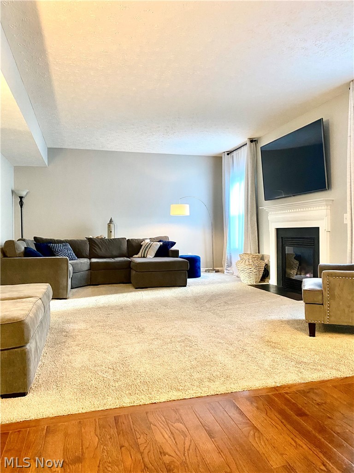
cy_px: 236
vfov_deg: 67.3
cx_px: 177
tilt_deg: -0.3
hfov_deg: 53.1
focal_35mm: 26
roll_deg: +0.7
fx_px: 355
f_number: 1.8
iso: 400
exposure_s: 1/40
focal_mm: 4.25
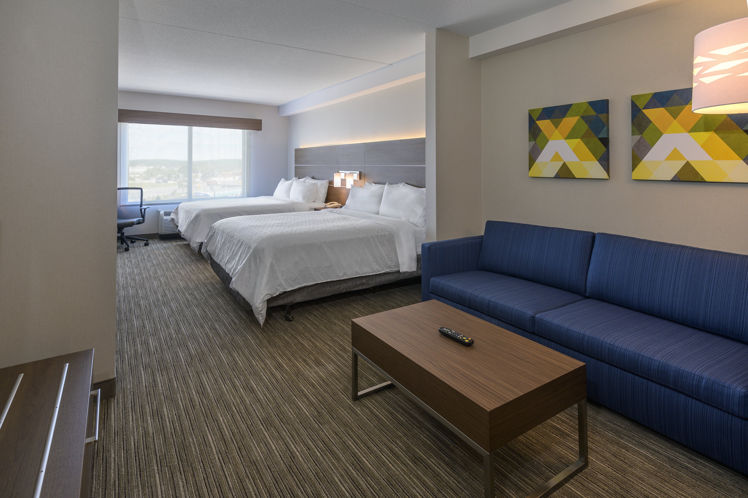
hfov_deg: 93.3
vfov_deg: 70.4
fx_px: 353
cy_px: 249
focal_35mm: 17
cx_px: 374
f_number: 8
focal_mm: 17
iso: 100
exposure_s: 1/5
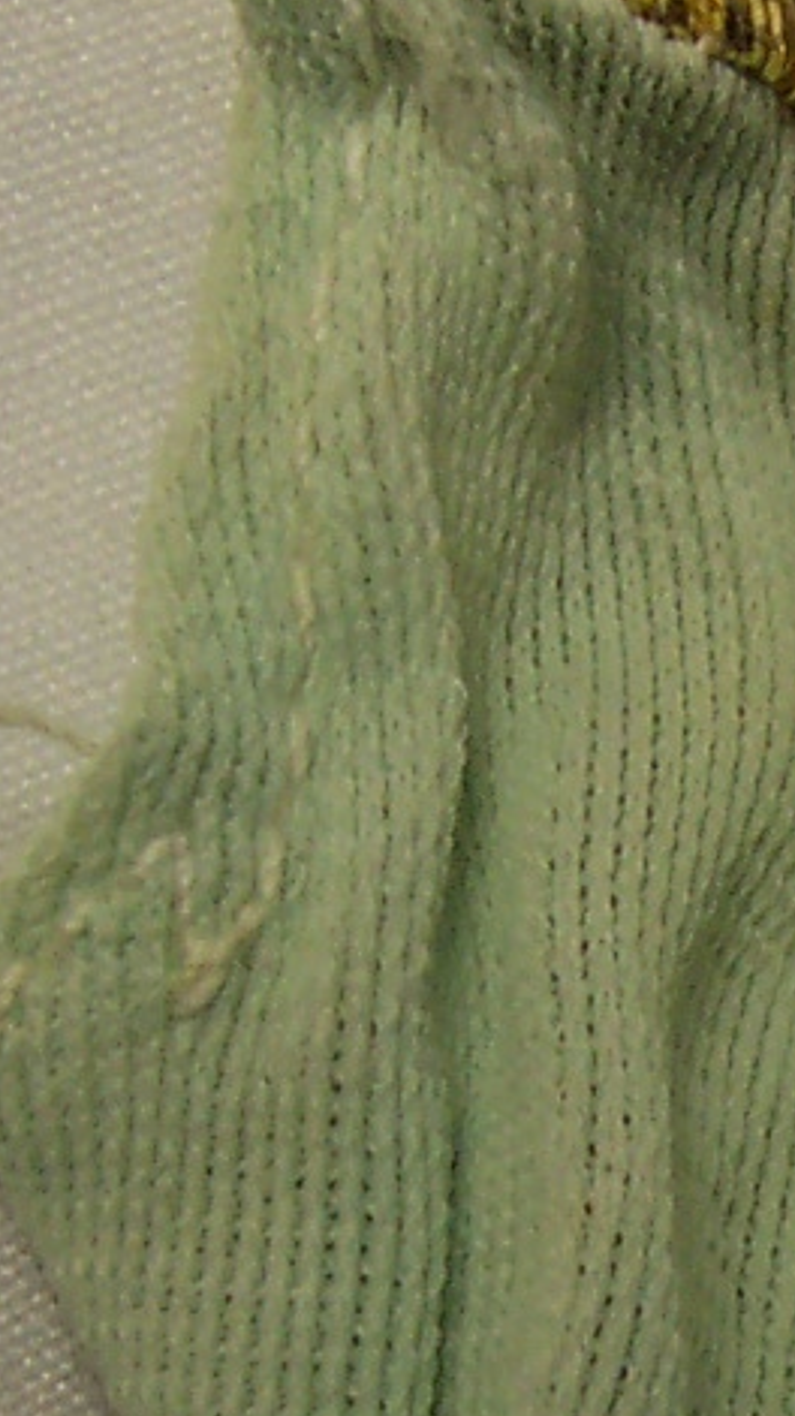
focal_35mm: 142
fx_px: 5327
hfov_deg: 8.4
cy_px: 1470
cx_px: 1168
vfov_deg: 14.8
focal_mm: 5.6
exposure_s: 1/125
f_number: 2.8
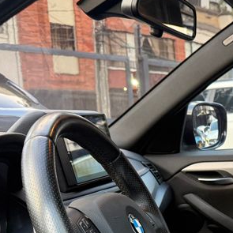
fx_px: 525
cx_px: 275
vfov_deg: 23.4
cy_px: 261
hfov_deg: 23.1
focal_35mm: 69
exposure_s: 1/60
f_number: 1.78
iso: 250
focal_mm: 6.76
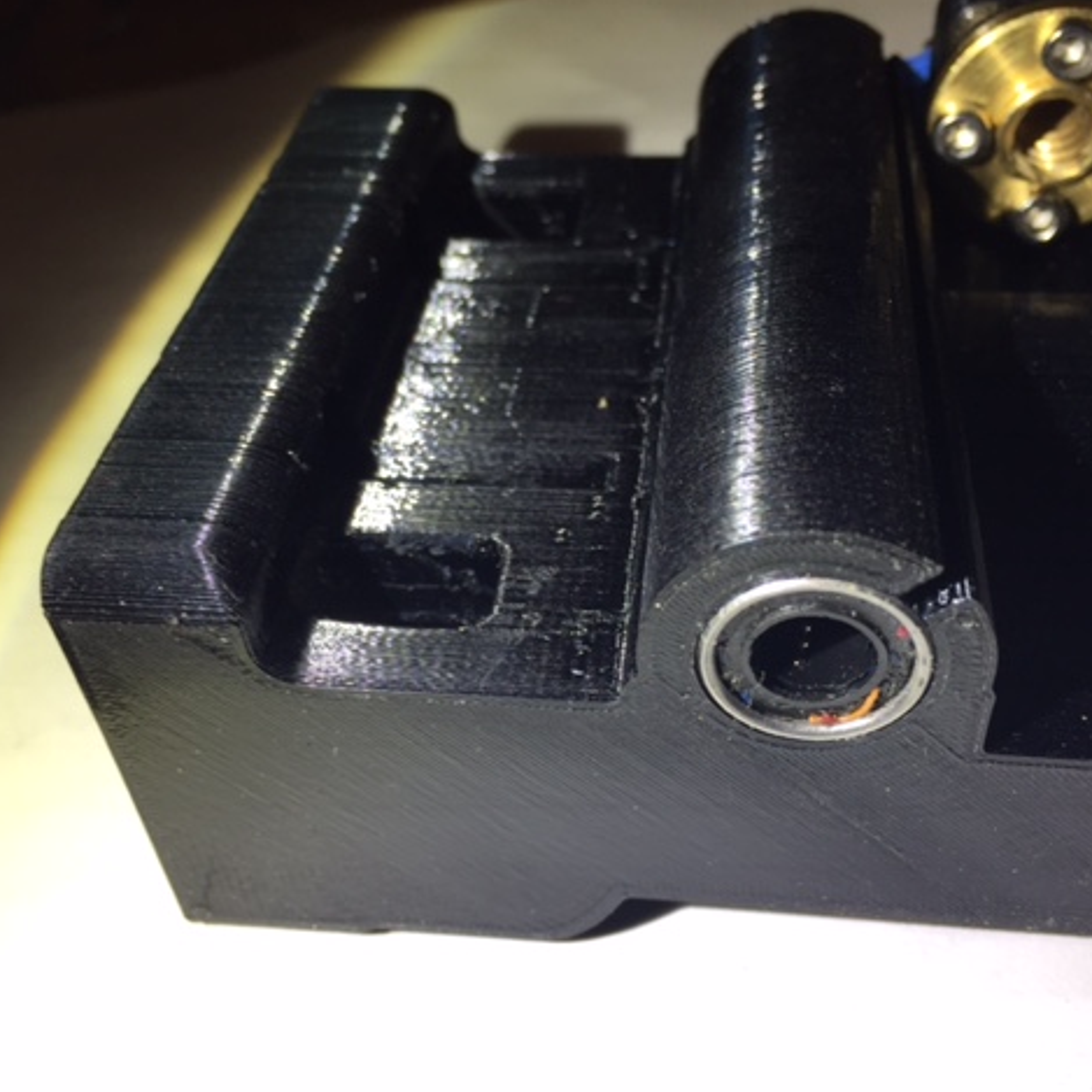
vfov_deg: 47.2
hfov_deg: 47.2
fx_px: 1249
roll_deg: +6.0
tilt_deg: -42.2
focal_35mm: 35
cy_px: 545
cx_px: 587
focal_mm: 4.15
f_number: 2.2
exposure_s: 1/191
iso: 32
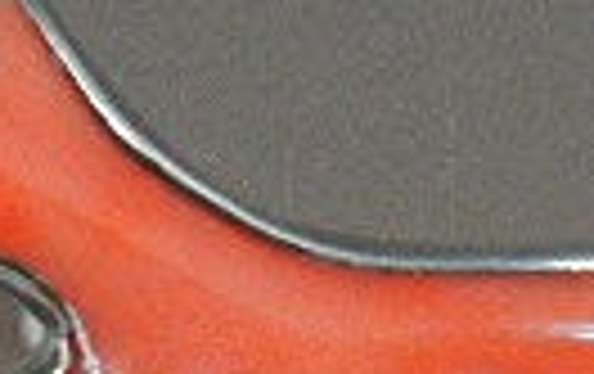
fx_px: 4330
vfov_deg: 4.9
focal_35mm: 267
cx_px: 338
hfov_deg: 7.8
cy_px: 324
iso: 800
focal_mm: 9.3
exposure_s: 1/30
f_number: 7.8
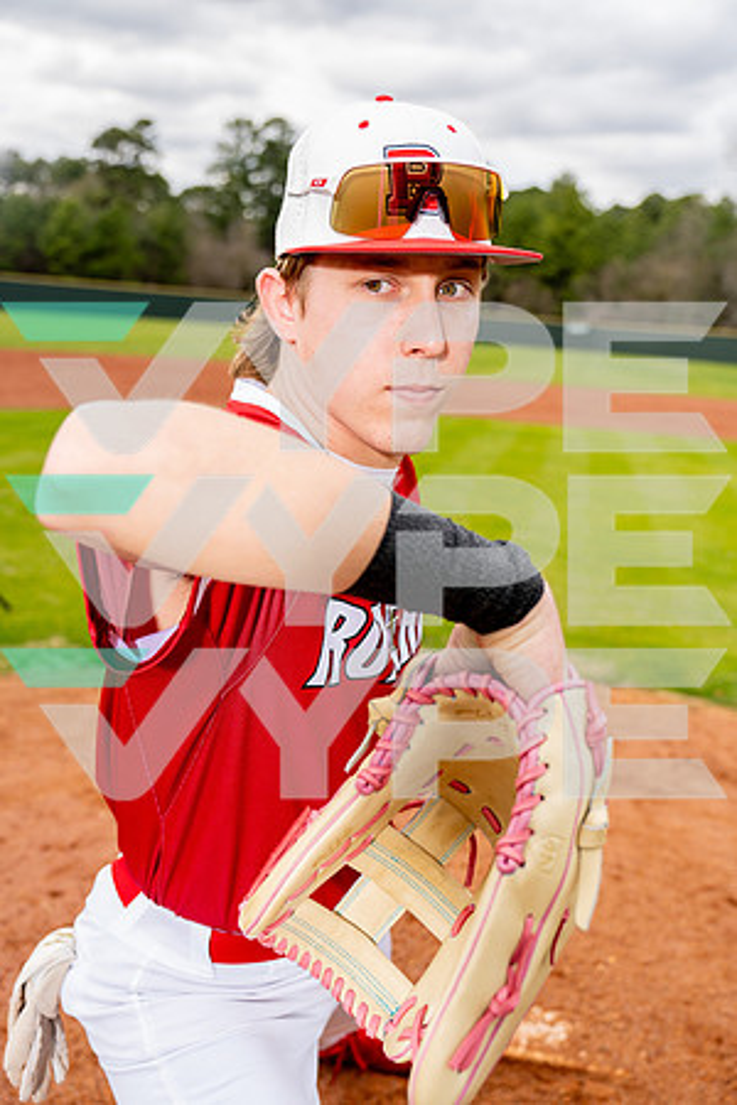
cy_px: 552
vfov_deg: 53.1
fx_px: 1105
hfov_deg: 36.9
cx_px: 368
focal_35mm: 36
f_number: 4
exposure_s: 1/250
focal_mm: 36
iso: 100
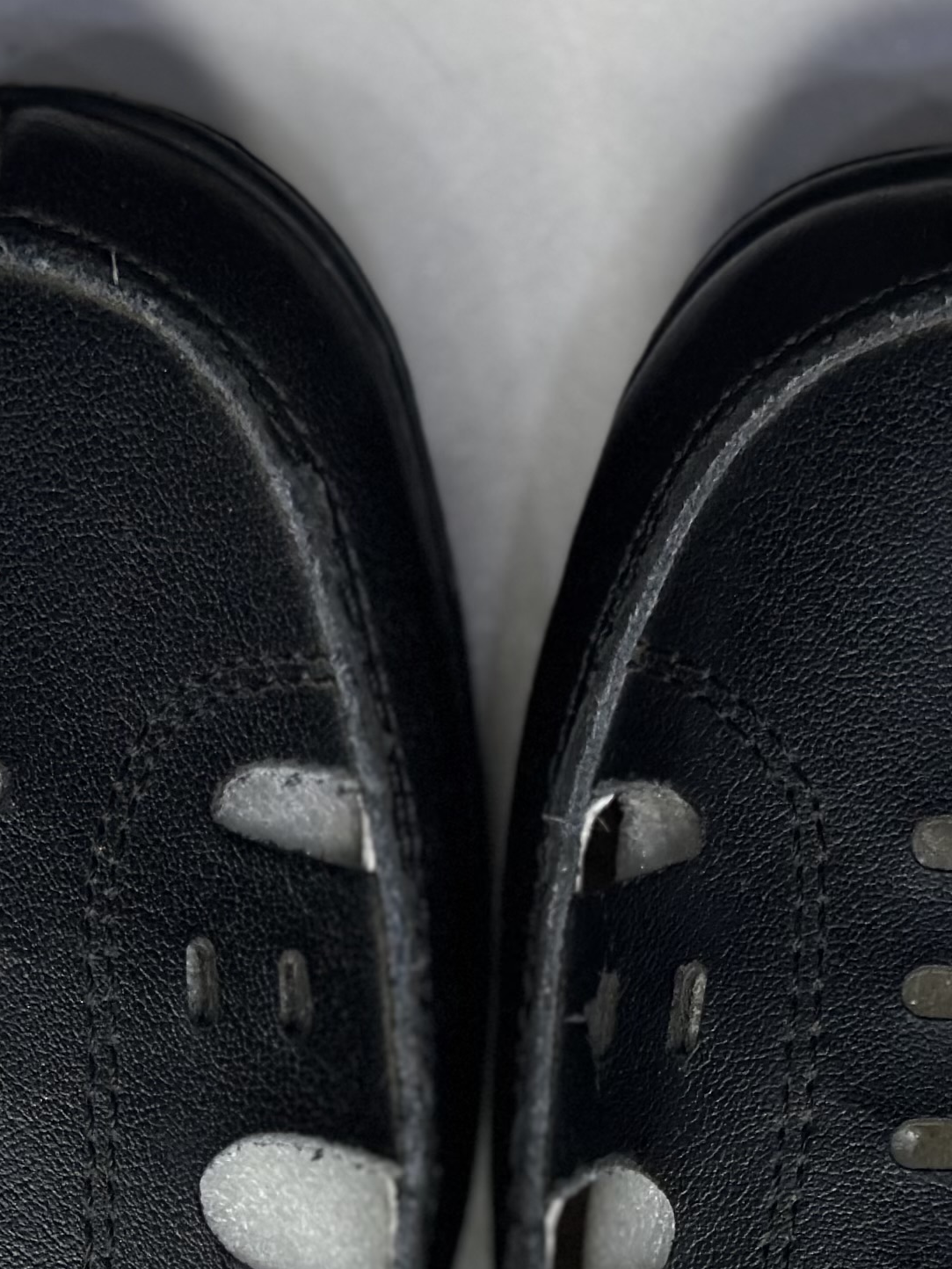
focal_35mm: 134
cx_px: 453
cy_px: 1597
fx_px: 4914
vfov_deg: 14.2
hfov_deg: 11.1
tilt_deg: -76.5
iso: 80
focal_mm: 6.86
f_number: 1.78
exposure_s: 1/373
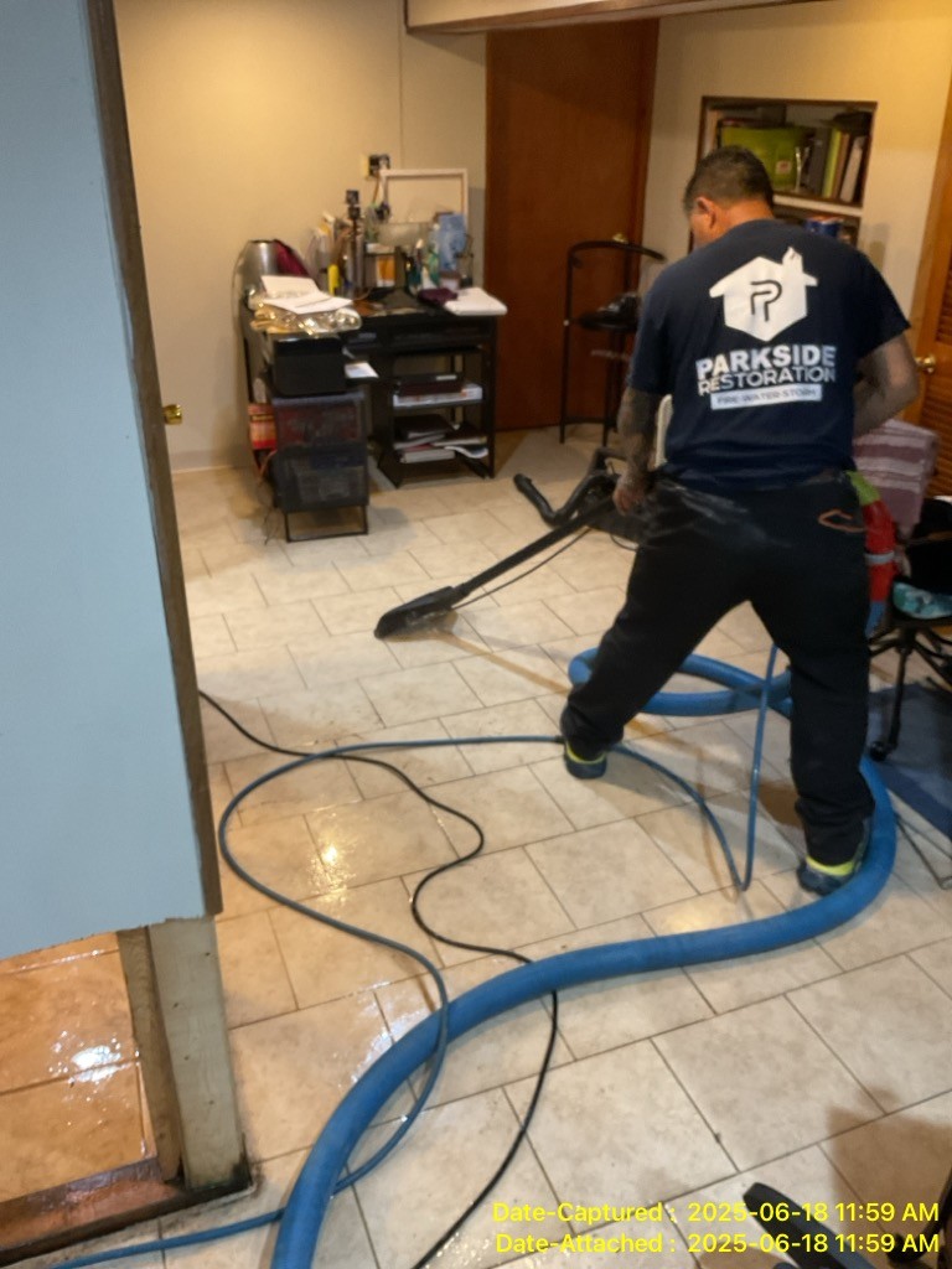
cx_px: 476
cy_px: 634
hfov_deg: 48.2
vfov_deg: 61.7
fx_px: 1063
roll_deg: -0.8
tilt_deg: -26.1
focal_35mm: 29
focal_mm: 3
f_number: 1.8
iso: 320
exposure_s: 1/40
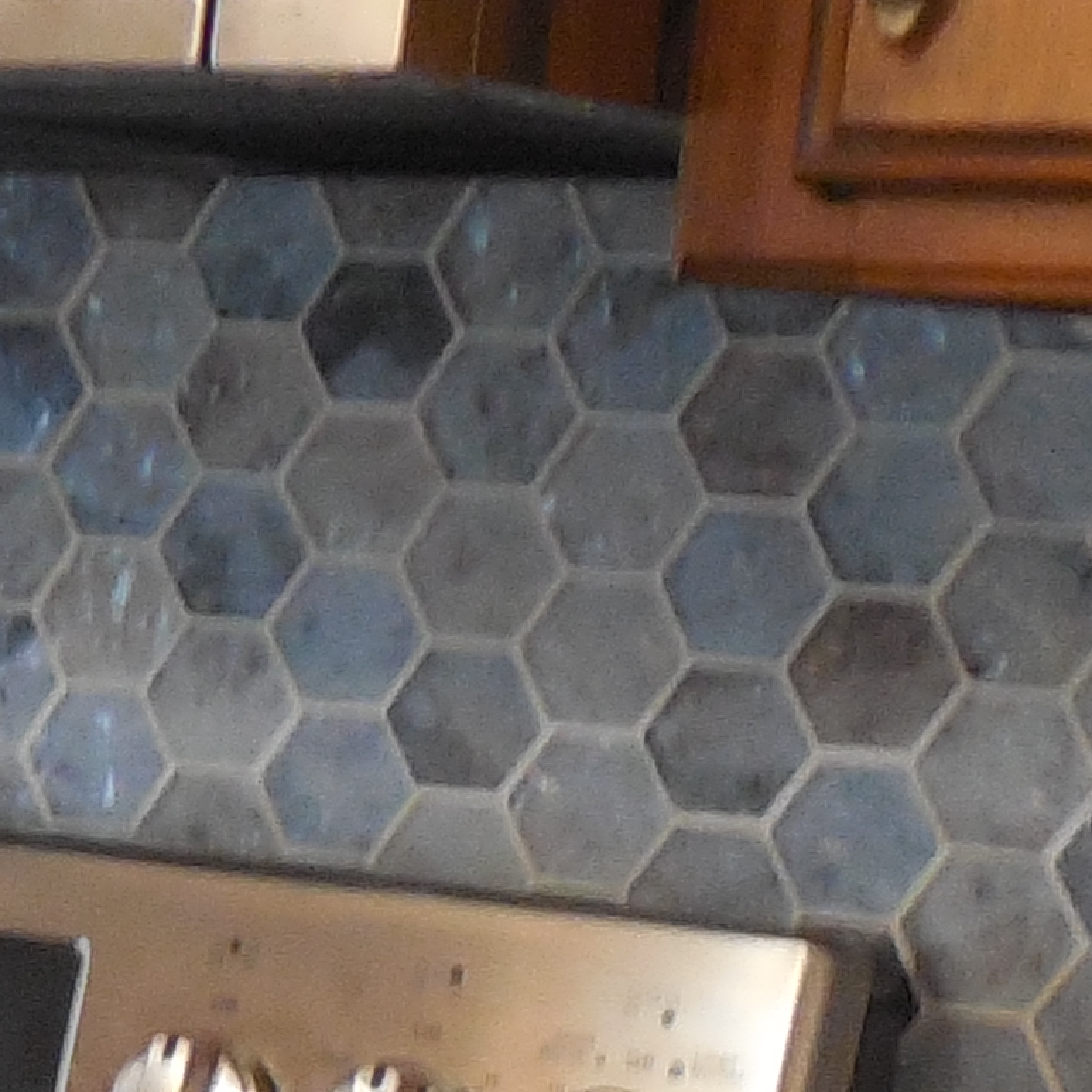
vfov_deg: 12.2
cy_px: 1266
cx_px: -1397
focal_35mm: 140
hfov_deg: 10.9
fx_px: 4997
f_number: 3.3
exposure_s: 1/10
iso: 400
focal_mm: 4.5
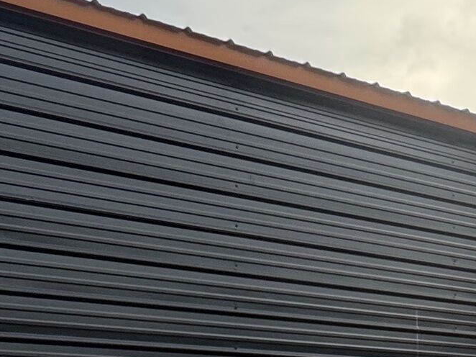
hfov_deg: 27.3
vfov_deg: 21.3
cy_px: 399
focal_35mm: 65
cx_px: 528
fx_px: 893
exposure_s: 1/99
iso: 125
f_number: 2.2
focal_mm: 2.22
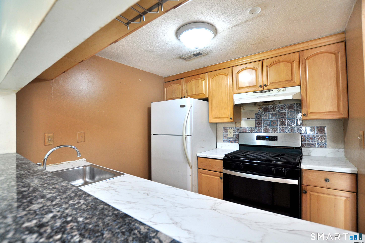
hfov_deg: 100.5
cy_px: 122
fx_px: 152
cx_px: 182
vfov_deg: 77.2
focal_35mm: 15
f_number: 4
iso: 400
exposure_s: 1/30
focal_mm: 10
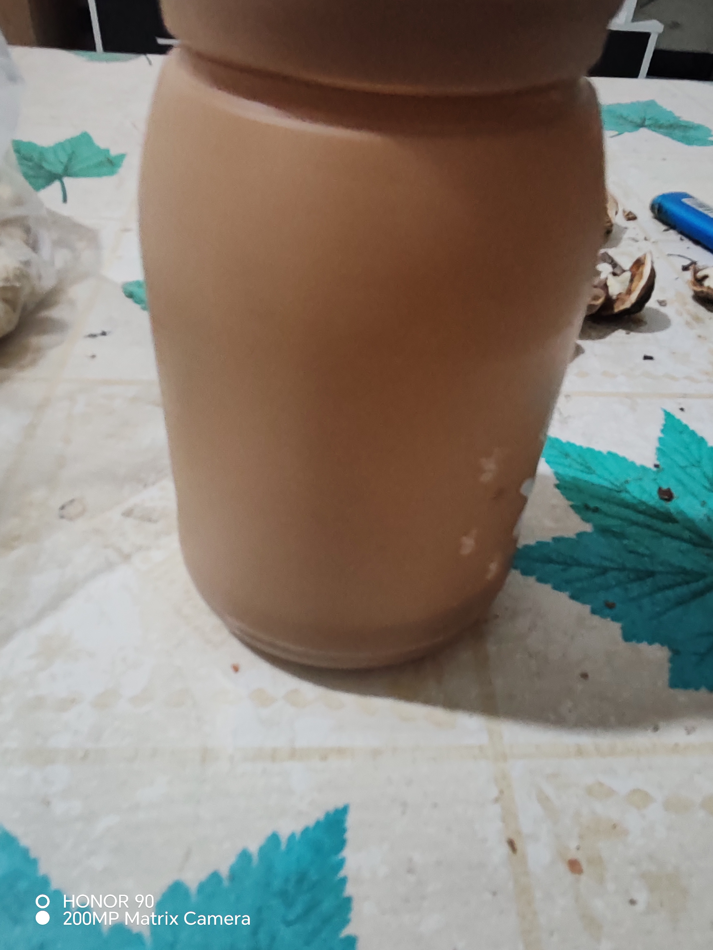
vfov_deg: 67.3
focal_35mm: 26
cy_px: 475
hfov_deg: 53.1
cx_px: 356
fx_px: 714
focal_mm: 1.96
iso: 500
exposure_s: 1/33
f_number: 2.2
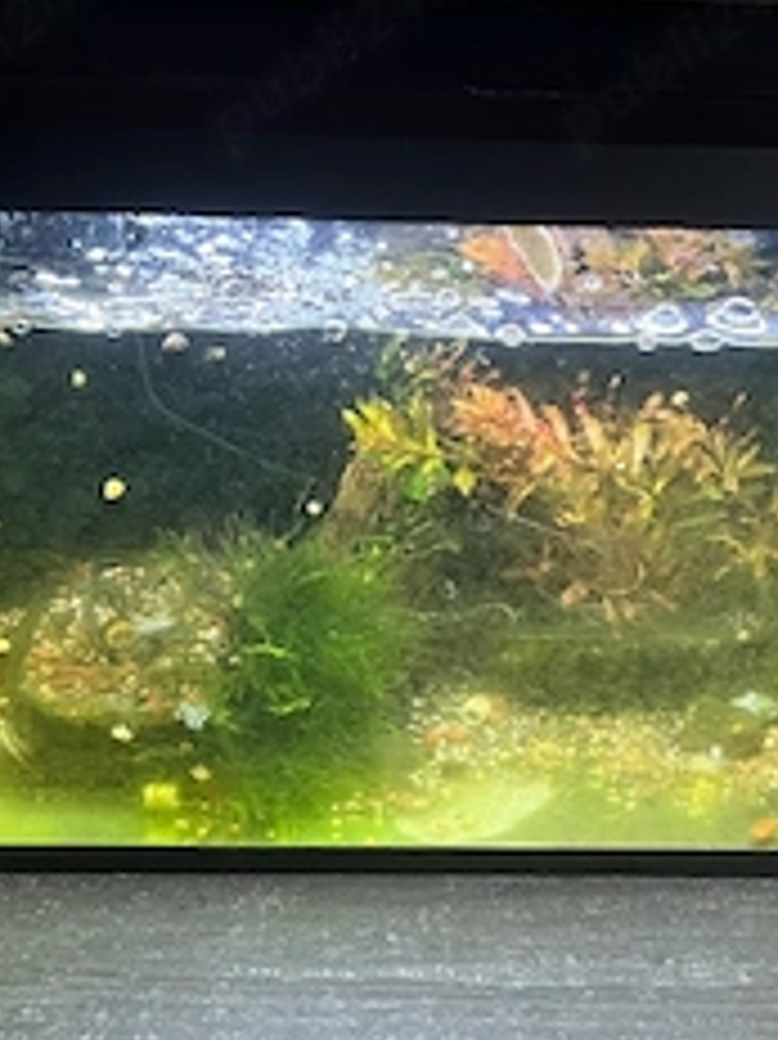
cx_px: 445
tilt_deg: -31.8
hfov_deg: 32.1
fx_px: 1350
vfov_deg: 42.0
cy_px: 441
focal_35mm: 45
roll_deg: -1.1
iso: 500
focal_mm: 5.7
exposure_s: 1/52
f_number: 1.5
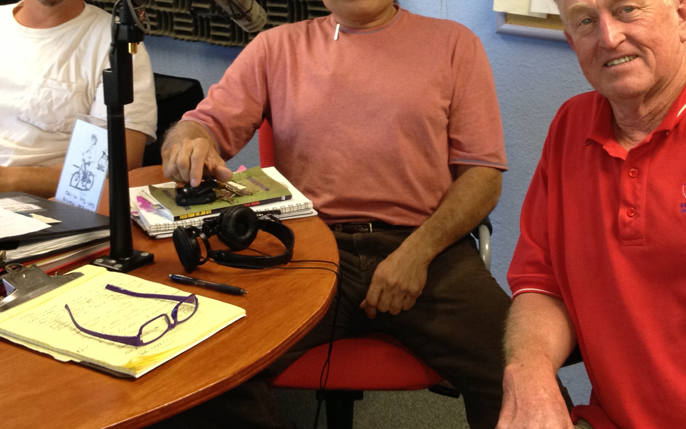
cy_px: 43
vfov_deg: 19.6
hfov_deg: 31.5
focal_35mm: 65
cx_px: 379
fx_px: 1215
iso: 125
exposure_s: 1/20
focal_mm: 4.28
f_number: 2.4
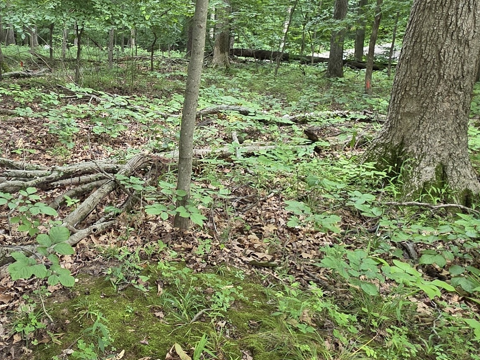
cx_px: 112
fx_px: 485
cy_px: 141
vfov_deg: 40.5
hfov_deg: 50.2
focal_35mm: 35
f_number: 1.9
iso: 200
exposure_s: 1/120
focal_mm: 2.2
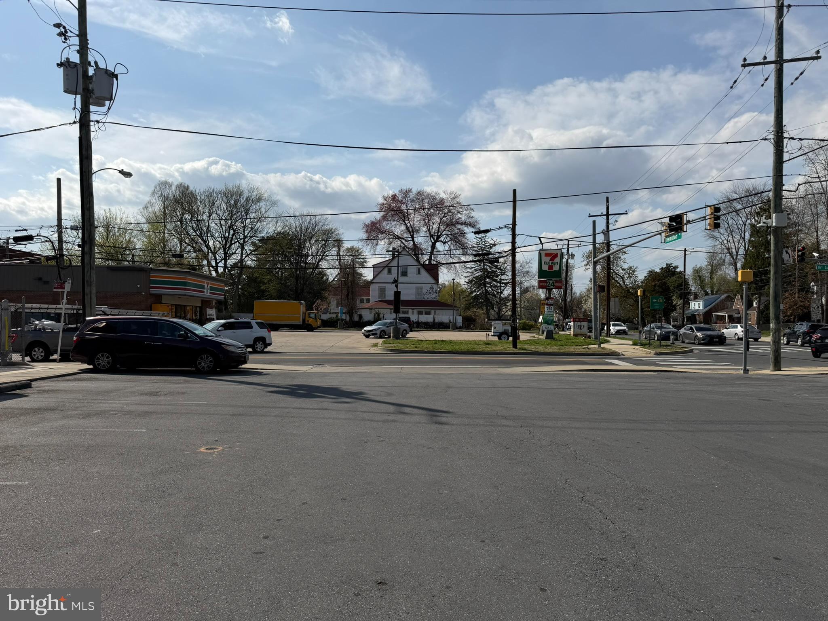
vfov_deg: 56.8
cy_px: 310
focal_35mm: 24
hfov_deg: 71.6
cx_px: 414
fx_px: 574
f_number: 1.78
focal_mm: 6.76
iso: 80
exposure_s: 1/10309
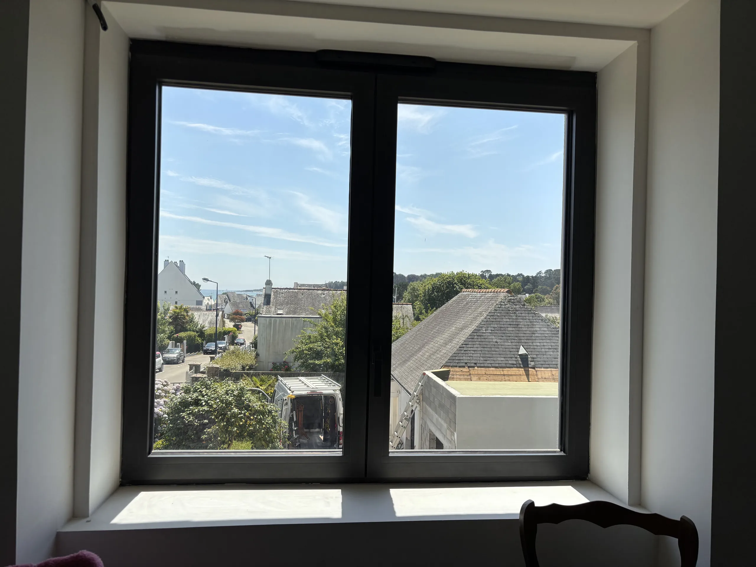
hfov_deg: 67.3
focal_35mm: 26
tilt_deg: -0.1
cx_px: 378
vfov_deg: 53.1
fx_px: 568
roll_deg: -1.1
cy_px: 284
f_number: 1.6
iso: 50
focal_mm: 5.96
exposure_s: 1/2933
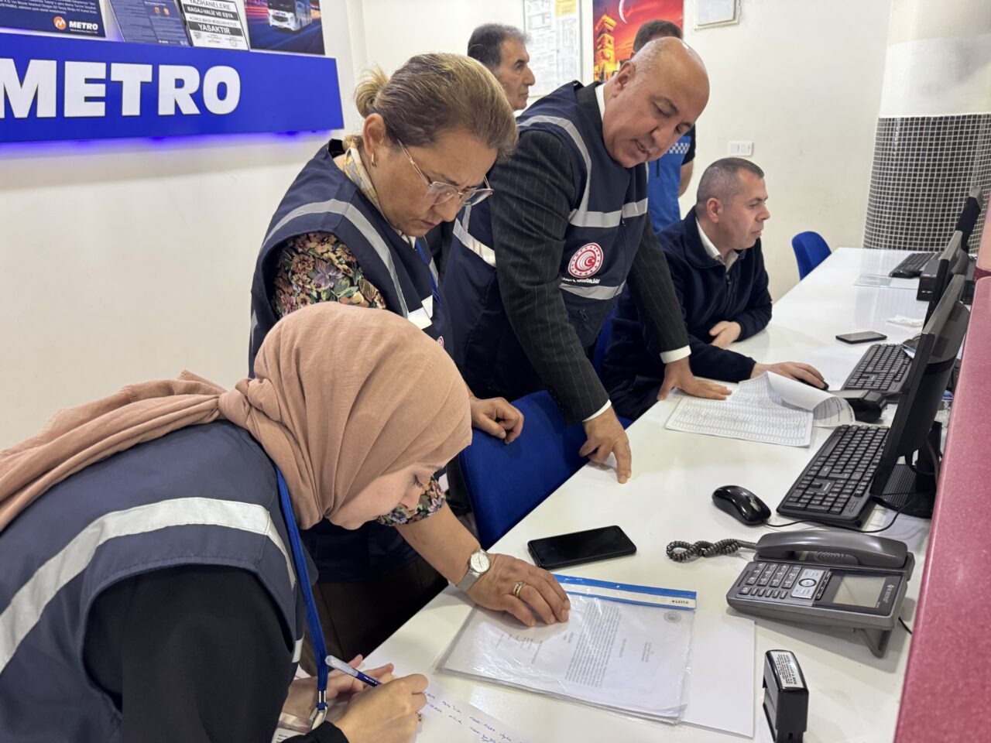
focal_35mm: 24
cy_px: 372
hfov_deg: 71.6
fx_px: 687
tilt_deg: -18.7
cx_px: 496
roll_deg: +3.0
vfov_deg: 56.8
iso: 320
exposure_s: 1/50
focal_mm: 6.76
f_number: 1.78
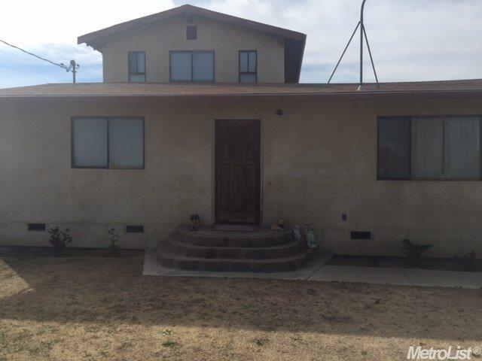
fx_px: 404
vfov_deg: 48.2
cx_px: 241
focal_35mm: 29
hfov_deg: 61.7
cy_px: 180
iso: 32
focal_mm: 4.15
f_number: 2.2
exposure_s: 1/2083
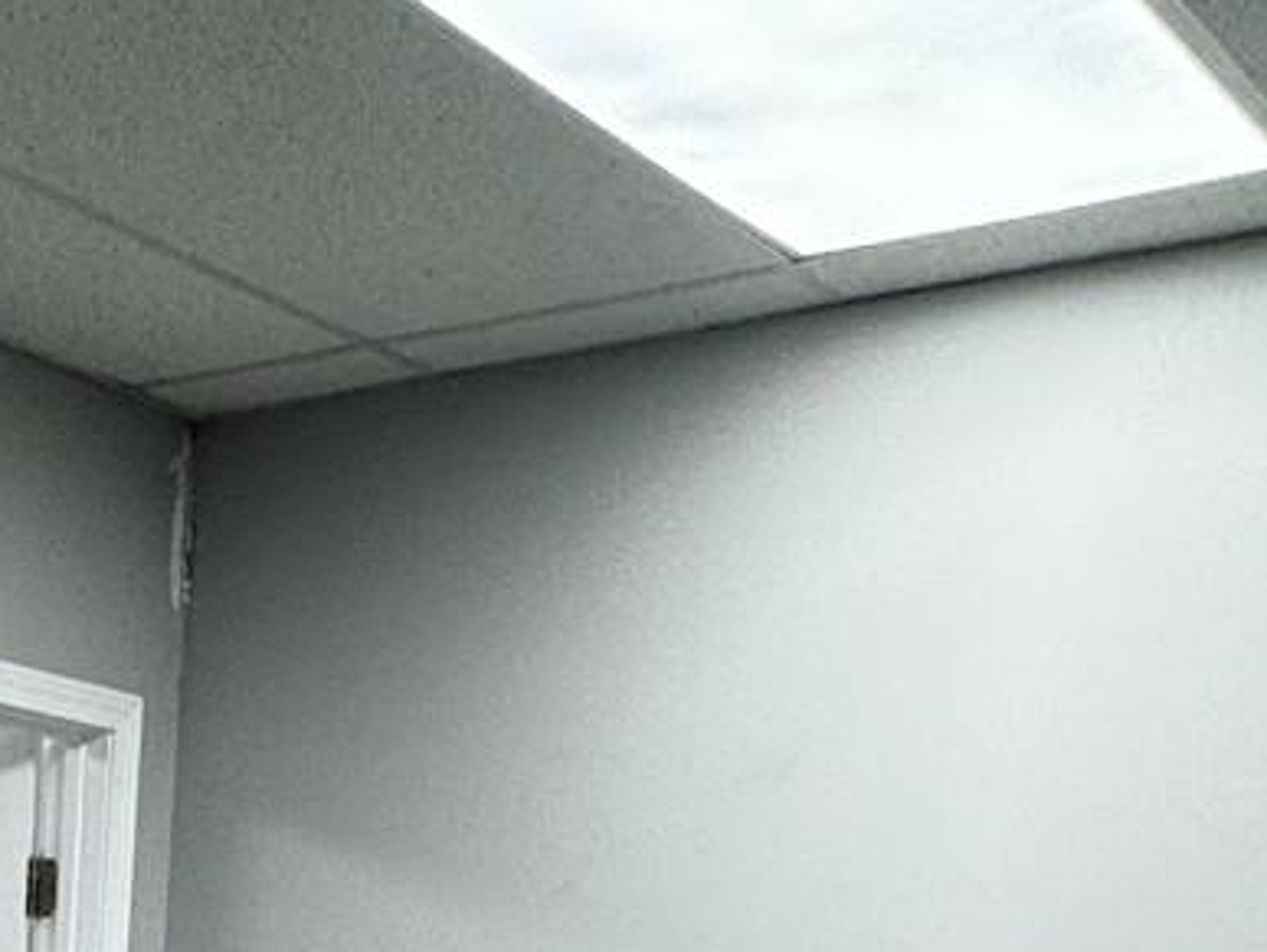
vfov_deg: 15.6
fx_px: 2711
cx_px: -144
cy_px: 1927
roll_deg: -1.5
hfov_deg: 24.5
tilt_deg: -15.9
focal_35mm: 74
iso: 160
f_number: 2.2
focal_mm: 2.22
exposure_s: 1/120
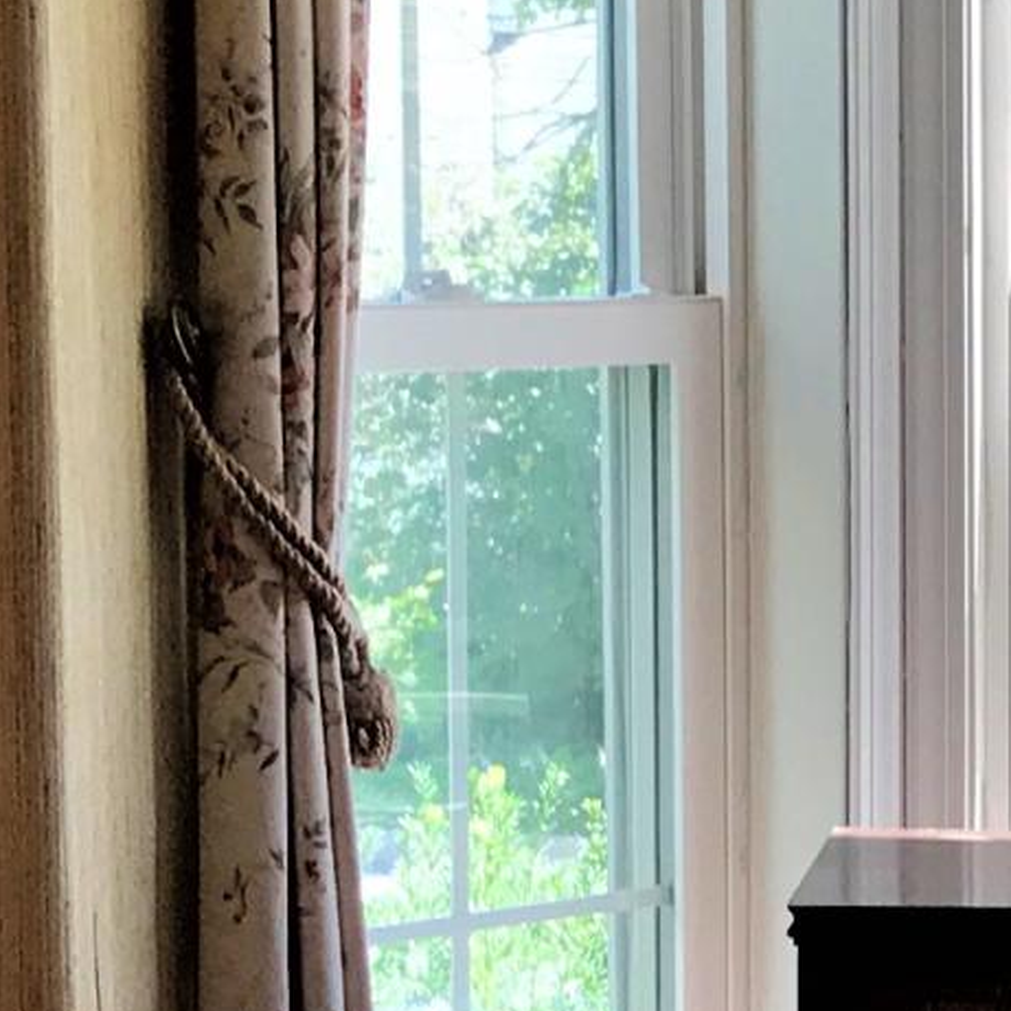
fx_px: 5320
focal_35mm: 161
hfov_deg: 10.4
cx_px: 1564
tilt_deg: -6.5
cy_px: 842
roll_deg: -0.6
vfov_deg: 10.8
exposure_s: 1/120
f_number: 1.8
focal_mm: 3.99
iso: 32
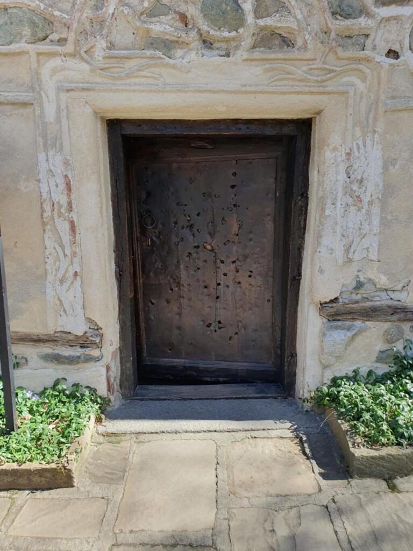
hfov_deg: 53.1
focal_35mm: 26
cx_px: 206
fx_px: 414
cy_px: 276
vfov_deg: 67.3
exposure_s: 1/325
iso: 50
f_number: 2.4
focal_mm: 4.32
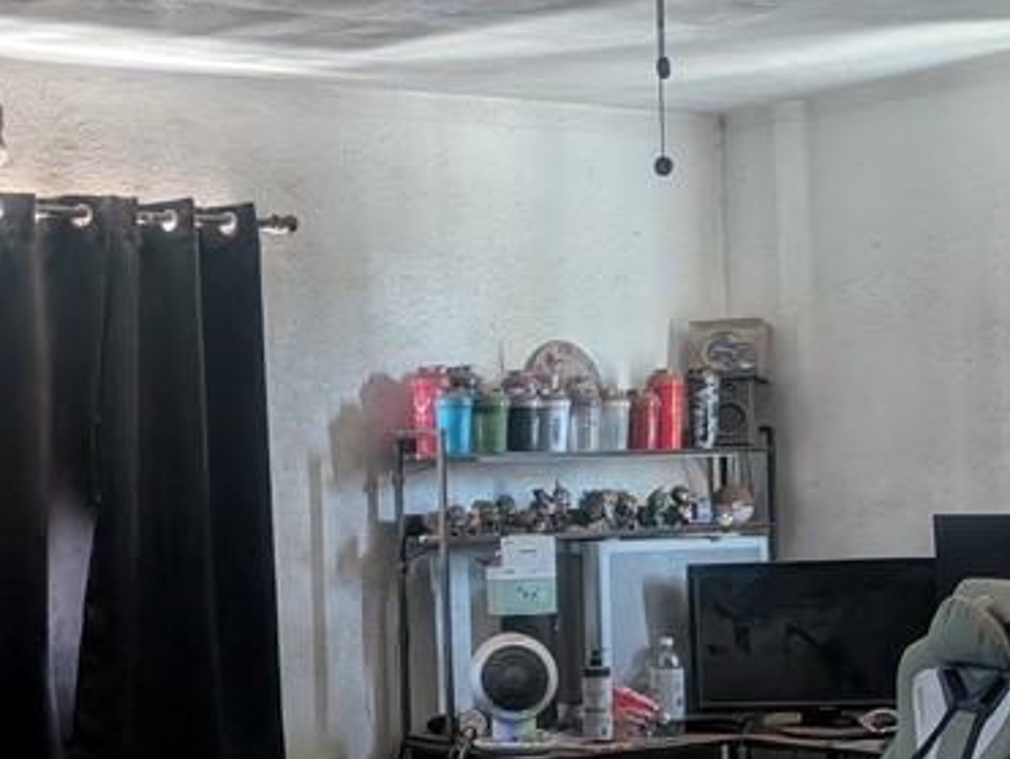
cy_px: 514
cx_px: 118
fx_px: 1928
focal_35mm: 66
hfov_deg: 28.3
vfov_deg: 22.2
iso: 590
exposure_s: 1/32.7
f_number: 1.68
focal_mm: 6.9
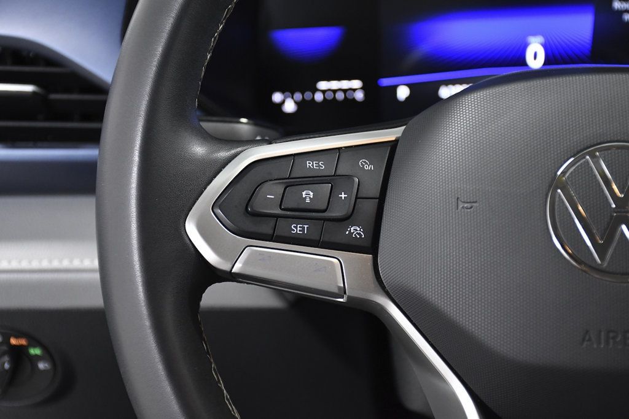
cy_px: 210
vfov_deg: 18.2
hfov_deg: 27.0
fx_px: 1311
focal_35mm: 75
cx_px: 314
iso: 2500
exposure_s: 1/125
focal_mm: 50
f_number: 4.8
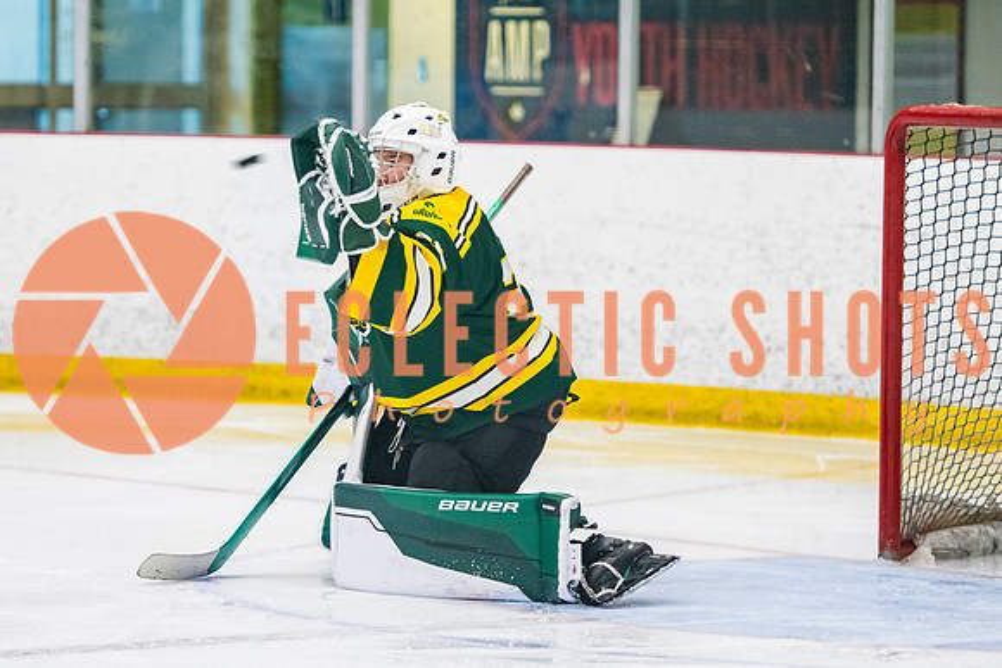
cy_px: 271
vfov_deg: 5.6
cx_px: 401
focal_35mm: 245
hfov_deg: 8.4
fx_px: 6820
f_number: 3.2
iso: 2500
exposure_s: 1/640
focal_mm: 145
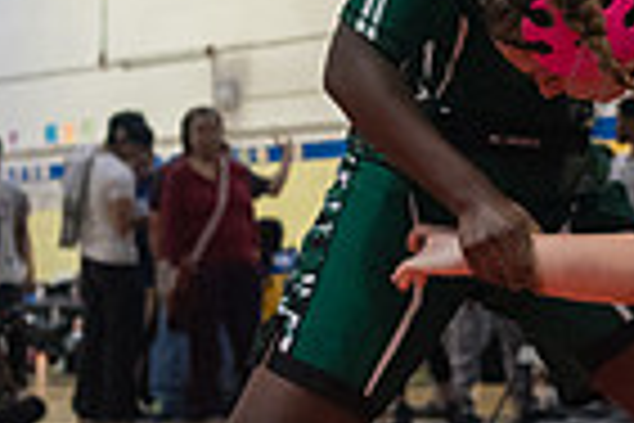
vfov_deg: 9.0
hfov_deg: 13.3
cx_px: 540
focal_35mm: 153
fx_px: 2694
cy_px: 117
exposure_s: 1/500
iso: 5000
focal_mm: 35
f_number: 3.2
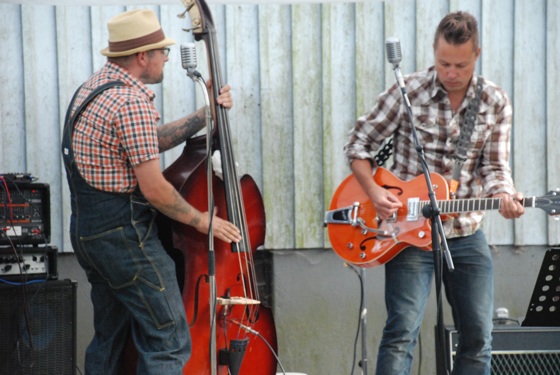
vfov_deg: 9.7
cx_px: 280
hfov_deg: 14.4
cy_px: 188
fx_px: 2219
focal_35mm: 142
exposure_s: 1/50
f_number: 5.6
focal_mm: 95
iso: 1600
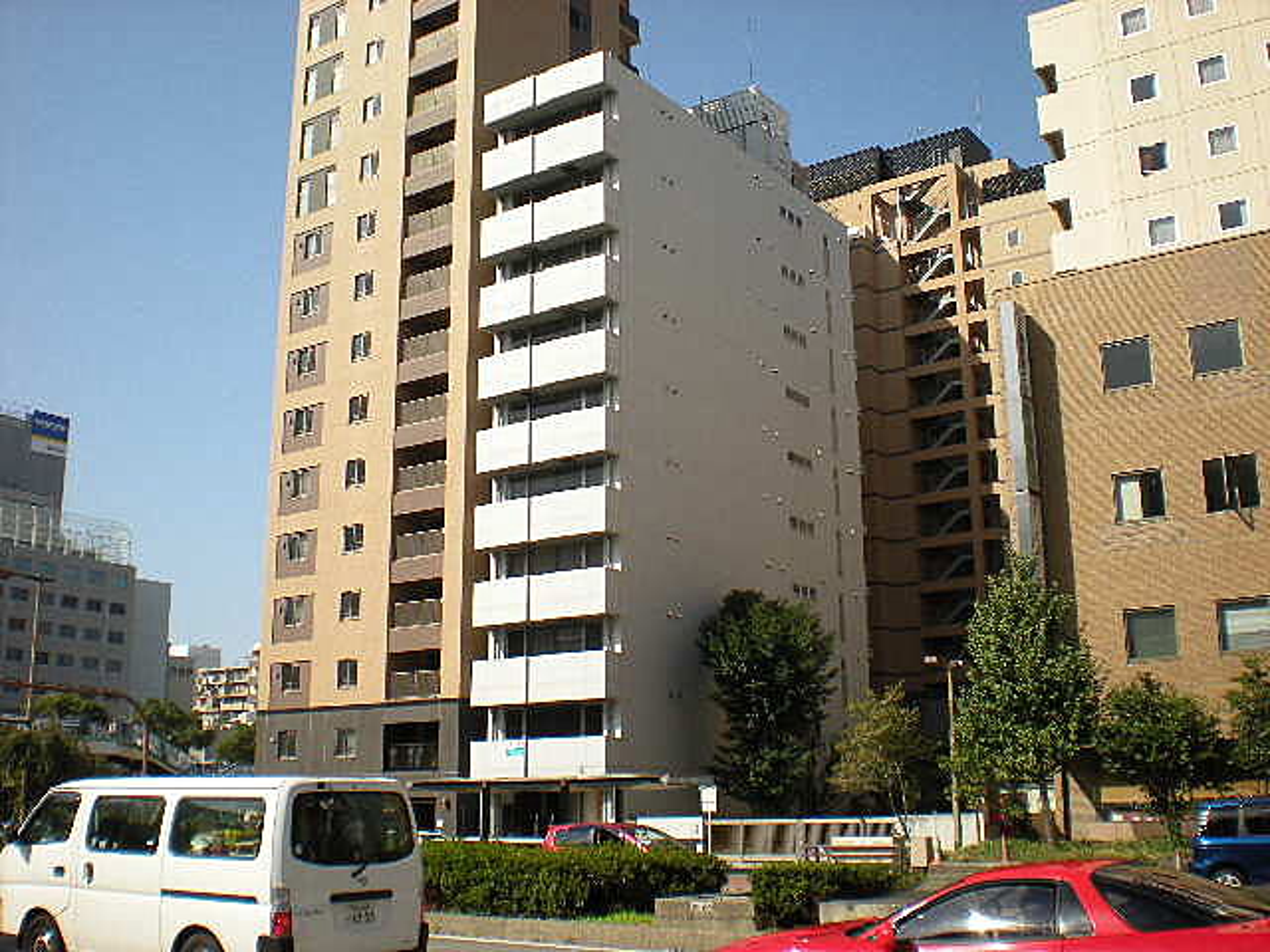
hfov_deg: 49.0
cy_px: 476
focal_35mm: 38
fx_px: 1394
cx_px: 635
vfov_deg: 37.7
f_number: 4.6
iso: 89
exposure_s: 1/648
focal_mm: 6.3
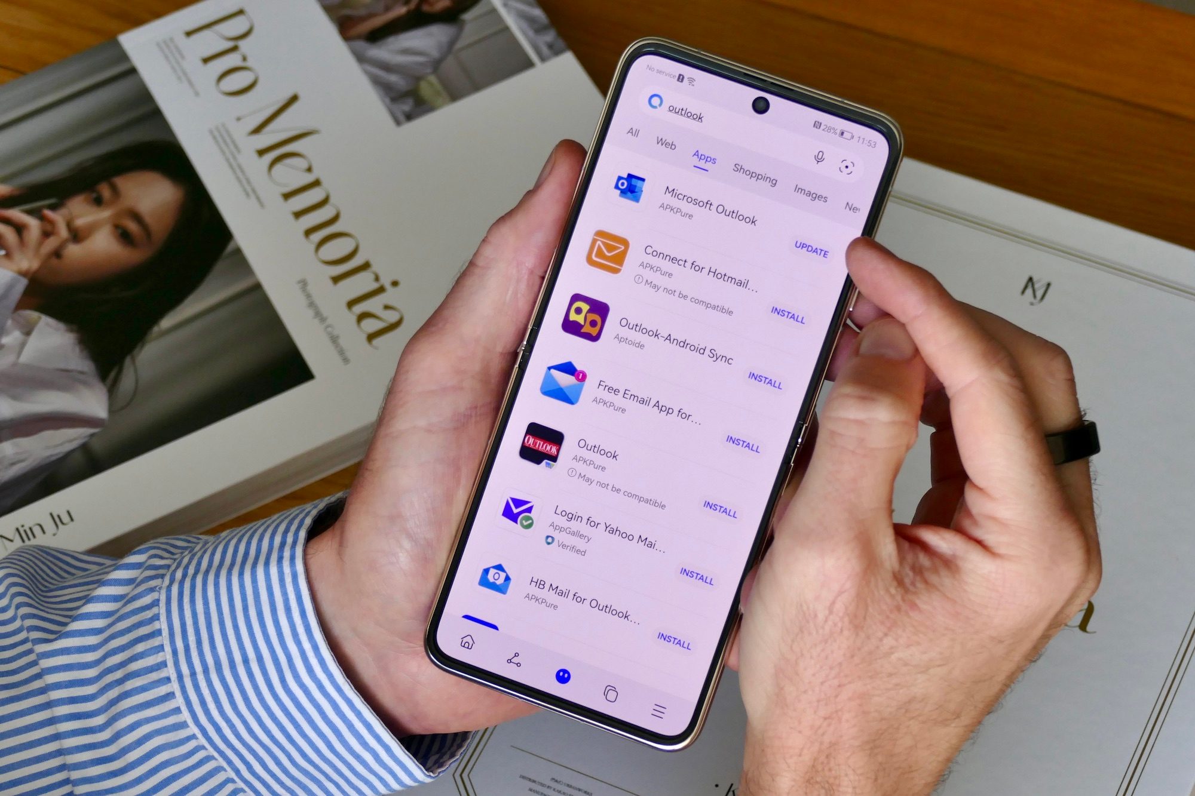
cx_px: 598
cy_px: 398
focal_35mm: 87
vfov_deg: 15.7
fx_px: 2887
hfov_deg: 23.4
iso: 320
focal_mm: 31.83
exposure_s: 1/80
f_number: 4.5
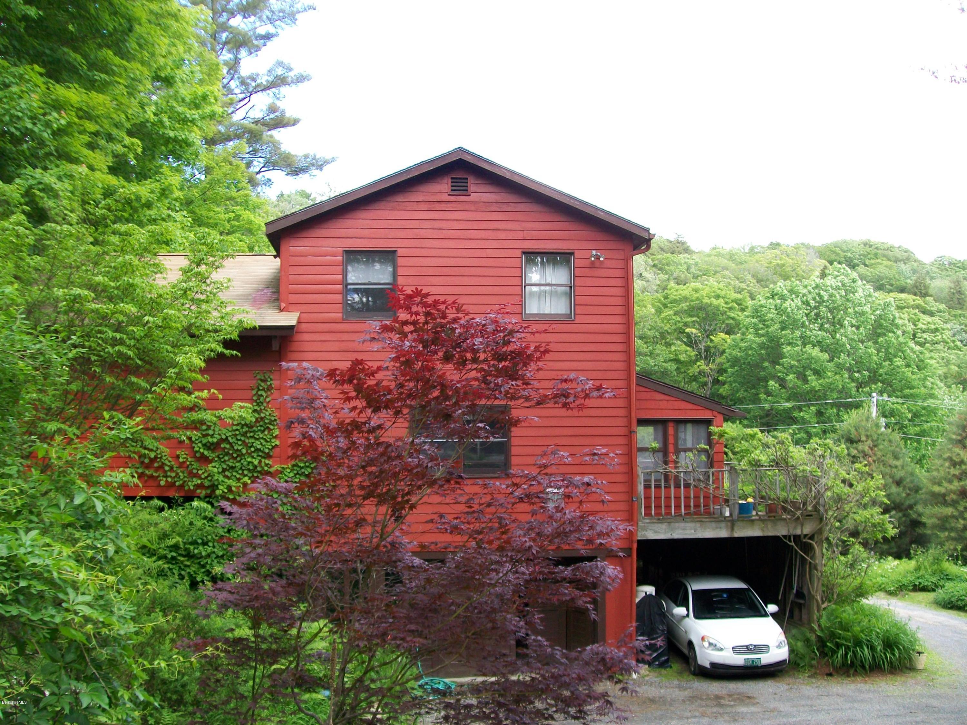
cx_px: 484
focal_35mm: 36
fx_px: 1006
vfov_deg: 39.7
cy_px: 362
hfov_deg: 51.4
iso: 64
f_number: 2.7
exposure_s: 1/125
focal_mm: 6
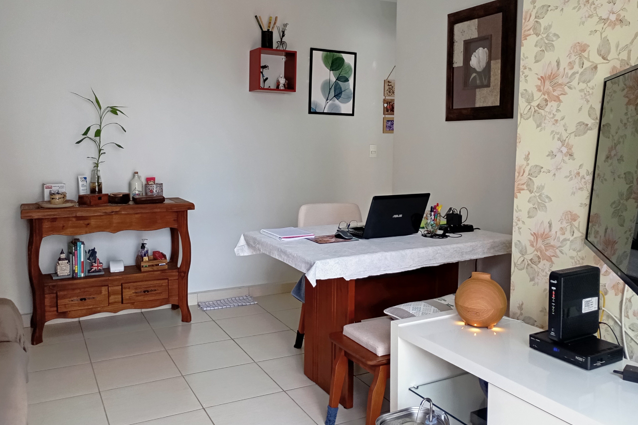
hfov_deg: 60.3
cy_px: 190
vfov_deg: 42.3
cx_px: 326
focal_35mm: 31
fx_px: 549
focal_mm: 4.27
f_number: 1.8
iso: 256
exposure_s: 1/60
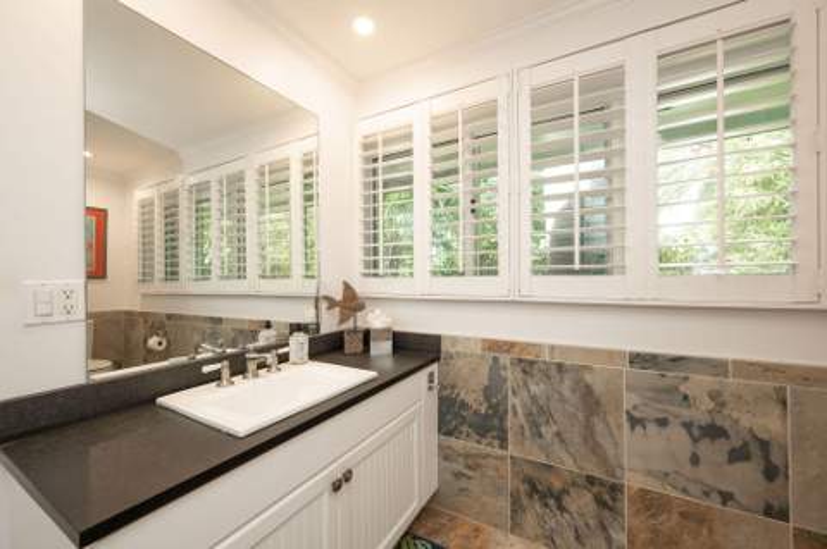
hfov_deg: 104.2
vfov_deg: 81.0
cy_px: 274
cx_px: 414
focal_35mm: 14
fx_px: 322
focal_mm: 14
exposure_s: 1/80
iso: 1000
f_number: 8
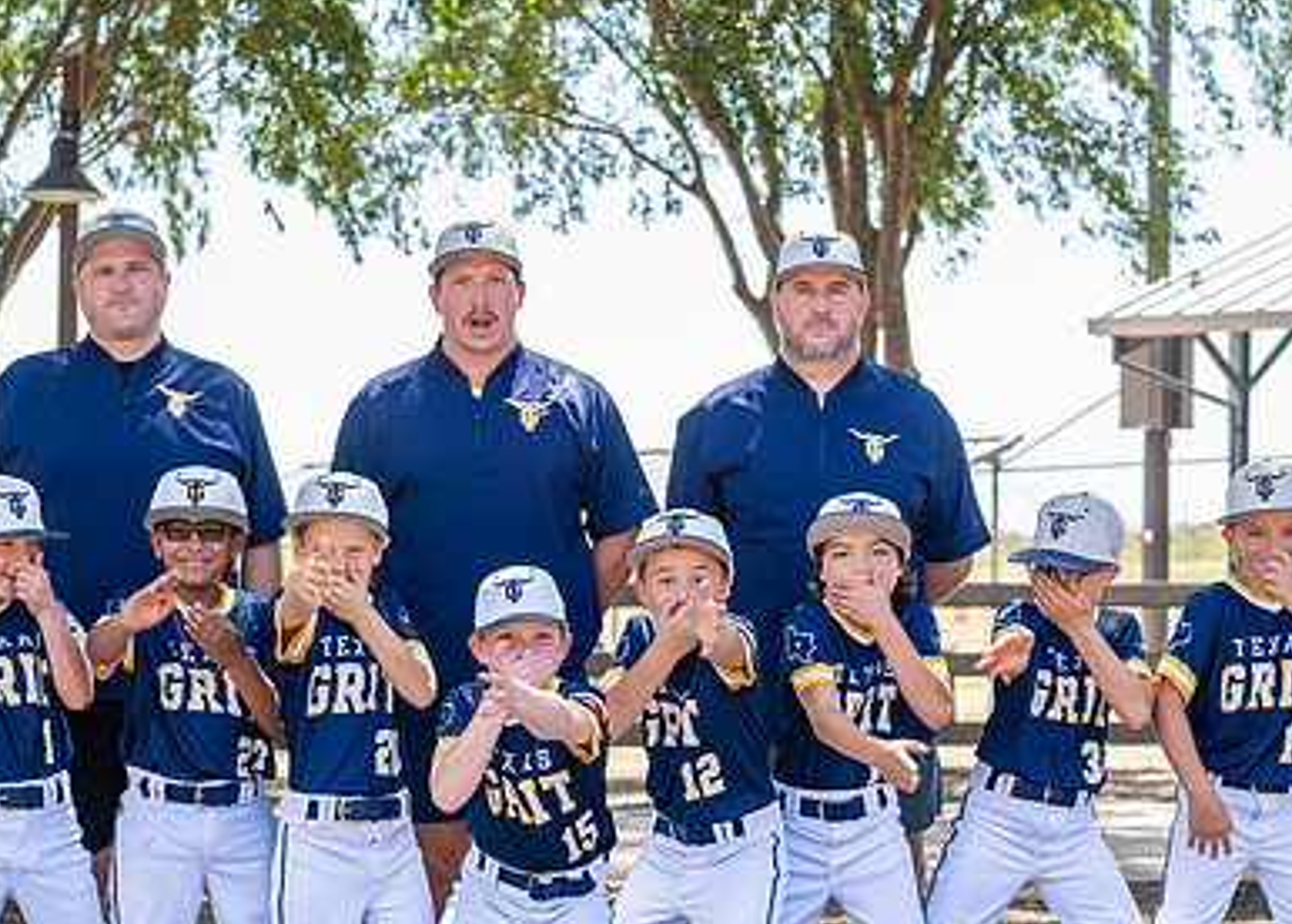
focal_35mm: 95
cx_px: 497
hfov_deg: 21.0
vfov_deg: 15.0
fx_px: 3487
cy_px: 748
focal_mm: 50
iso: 100
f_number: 3.5
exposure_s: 1/250
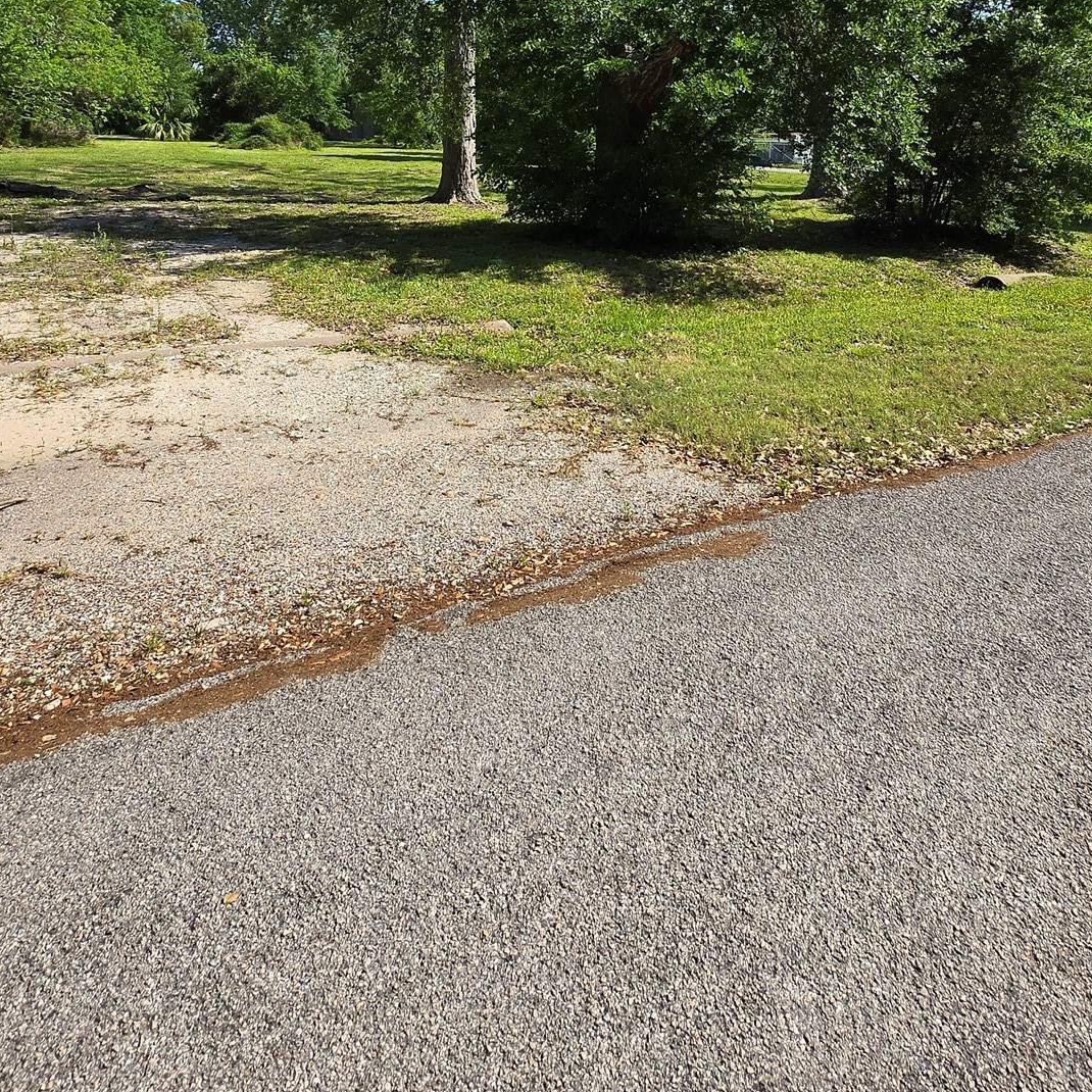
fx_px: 785
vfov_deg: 62.1
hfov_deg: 69.5
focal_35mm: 22
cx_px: 598
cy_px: 177
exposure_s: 1/1041
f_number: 2.2
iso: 25
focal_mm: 1.7
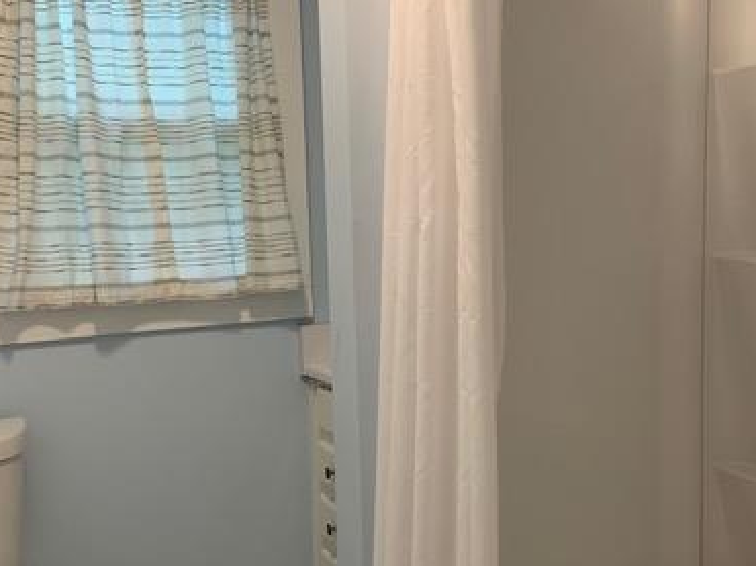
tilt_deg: -7.1
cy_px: 339
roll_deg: +0.8
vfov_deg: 32.1
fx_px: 982
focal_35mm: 45
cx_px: 435
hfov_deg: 42.0
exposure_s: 1/60
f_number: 1.8
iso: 100
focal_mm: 4.25
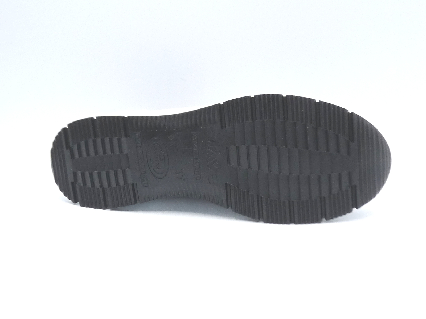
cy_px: 160
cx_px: 213
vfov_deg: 28.6
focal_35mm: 51
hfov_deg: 37.5
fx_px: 628
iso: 100
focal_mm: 5.1
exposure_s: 1/200
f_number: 4
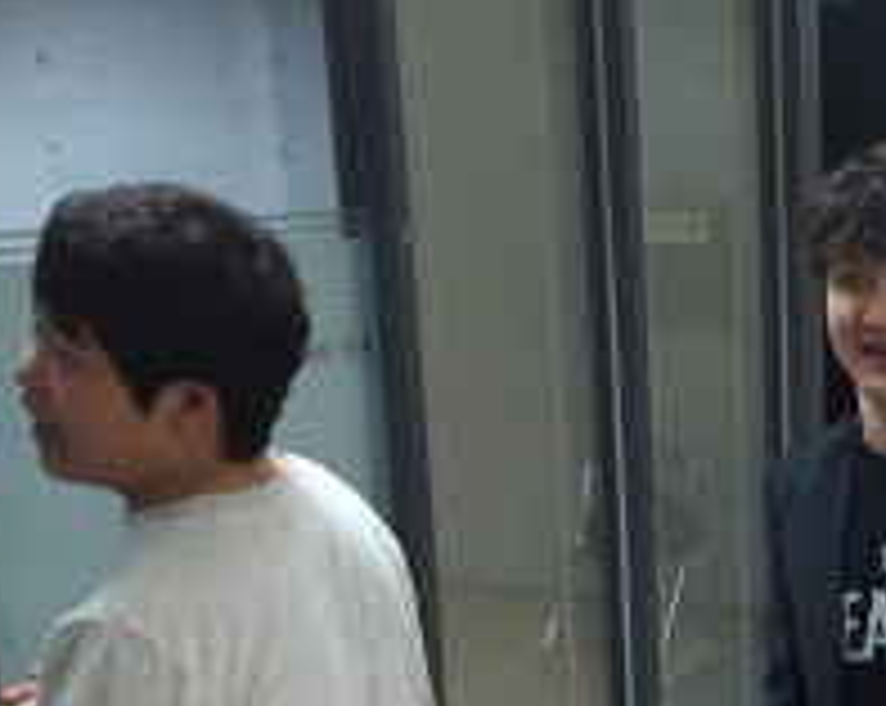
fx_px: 2147
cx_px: 994
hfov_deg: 22.0
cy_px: 807
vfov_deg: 17.9
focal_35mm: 82
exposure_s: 1/30
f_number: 2.2
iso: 200
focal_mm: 4.15
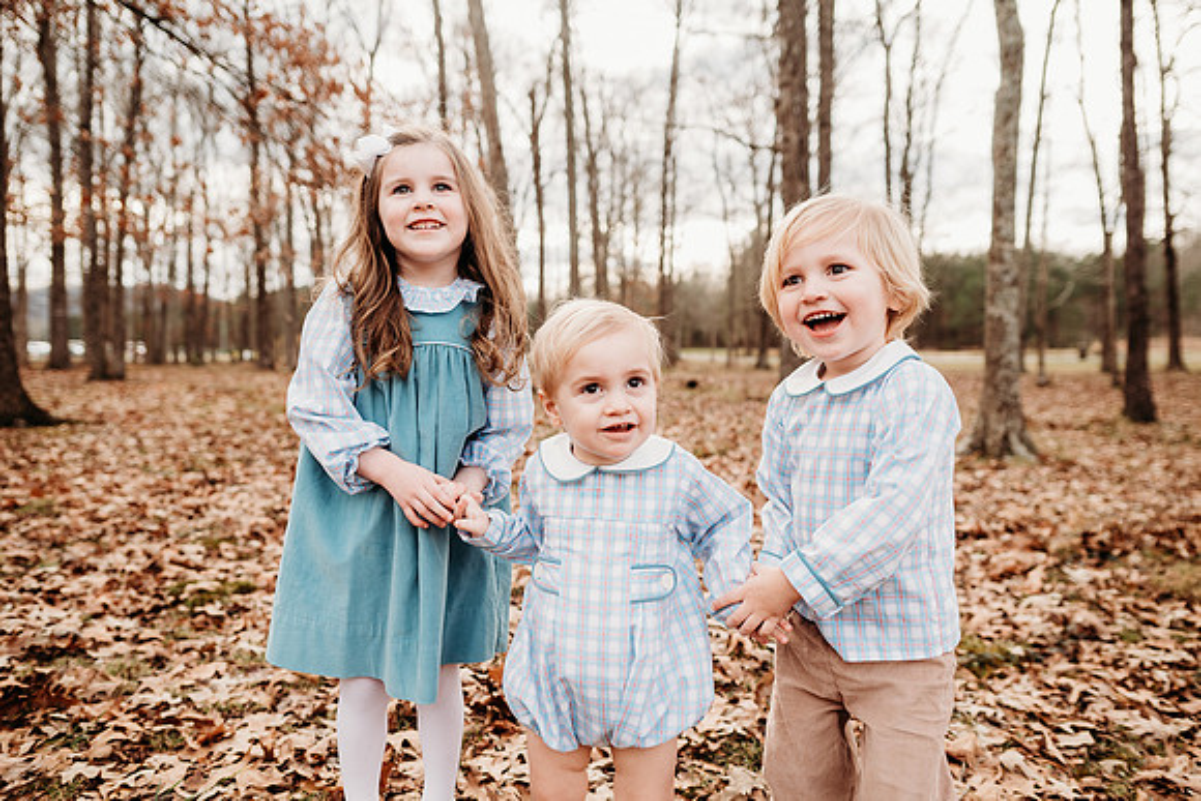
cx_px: 600
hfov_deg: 73.7
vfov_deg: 53.2
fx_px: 801
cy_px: 400
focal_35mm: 24
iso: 100
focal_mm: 24
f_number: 3.2
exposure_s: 1/250
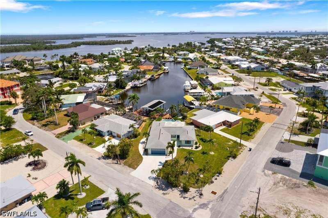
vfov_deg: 57.1
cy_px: 109
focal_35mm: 22
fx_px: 200
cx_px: 164
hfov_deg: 78.6
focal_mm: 8.38
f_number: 2.8
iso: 110
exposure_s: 1/4000
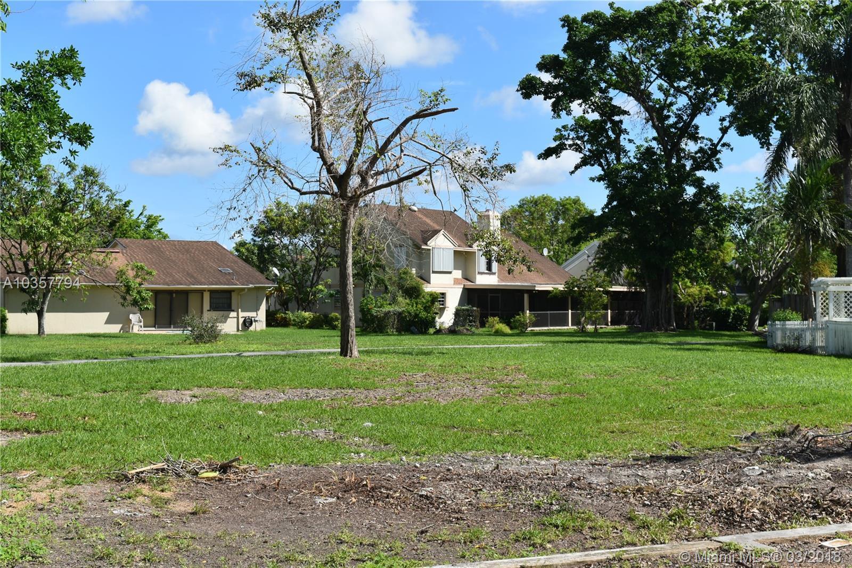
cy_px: 284
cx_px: 426
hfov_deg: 37.9
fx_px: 1242
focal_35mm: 52
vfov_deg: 25.7
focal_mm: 35
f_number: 10
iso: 100
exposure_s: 1/200
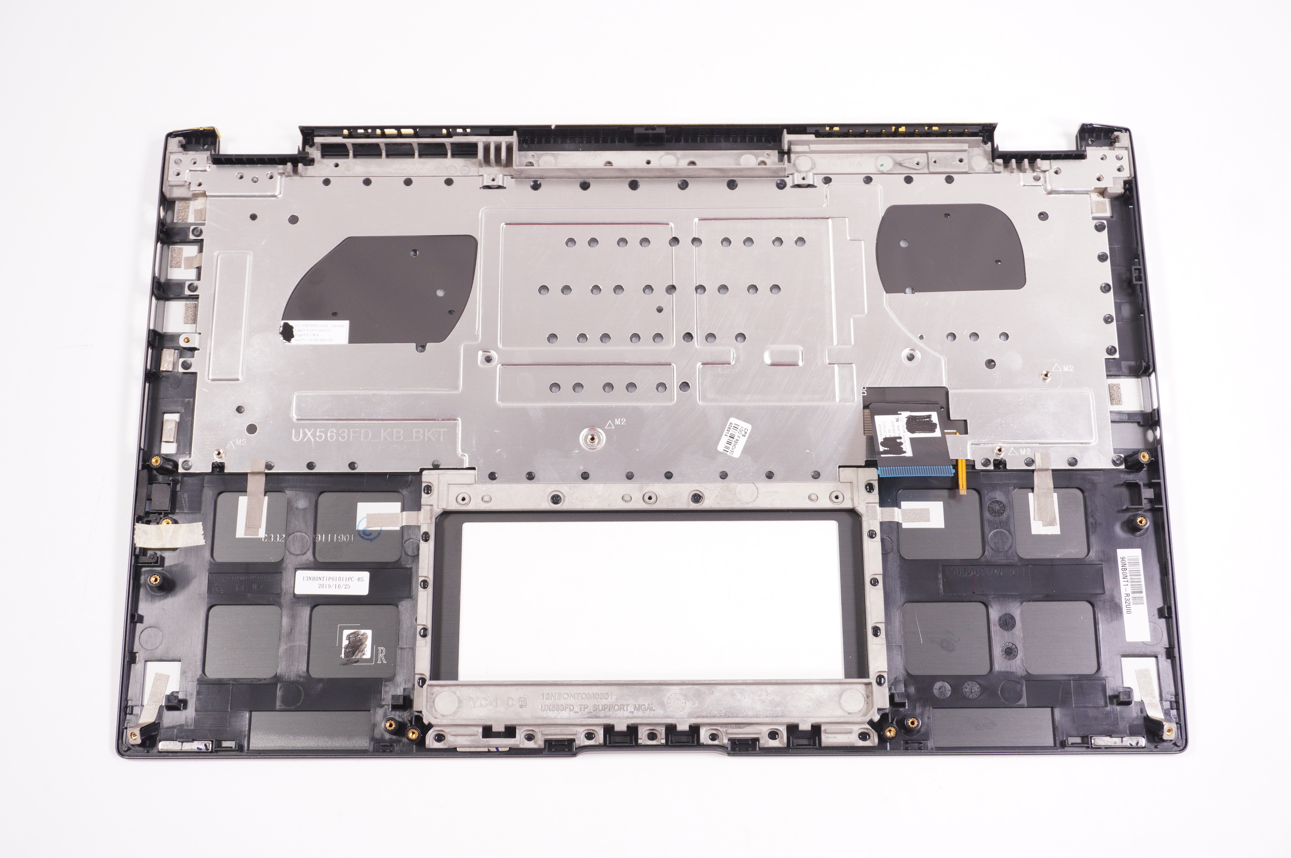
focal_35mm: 44
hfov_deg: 45.0
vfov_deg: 30.8
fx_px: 1559
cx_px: 646
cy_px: 429
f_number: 5.6
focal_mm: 29
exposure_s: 1/125
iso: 400
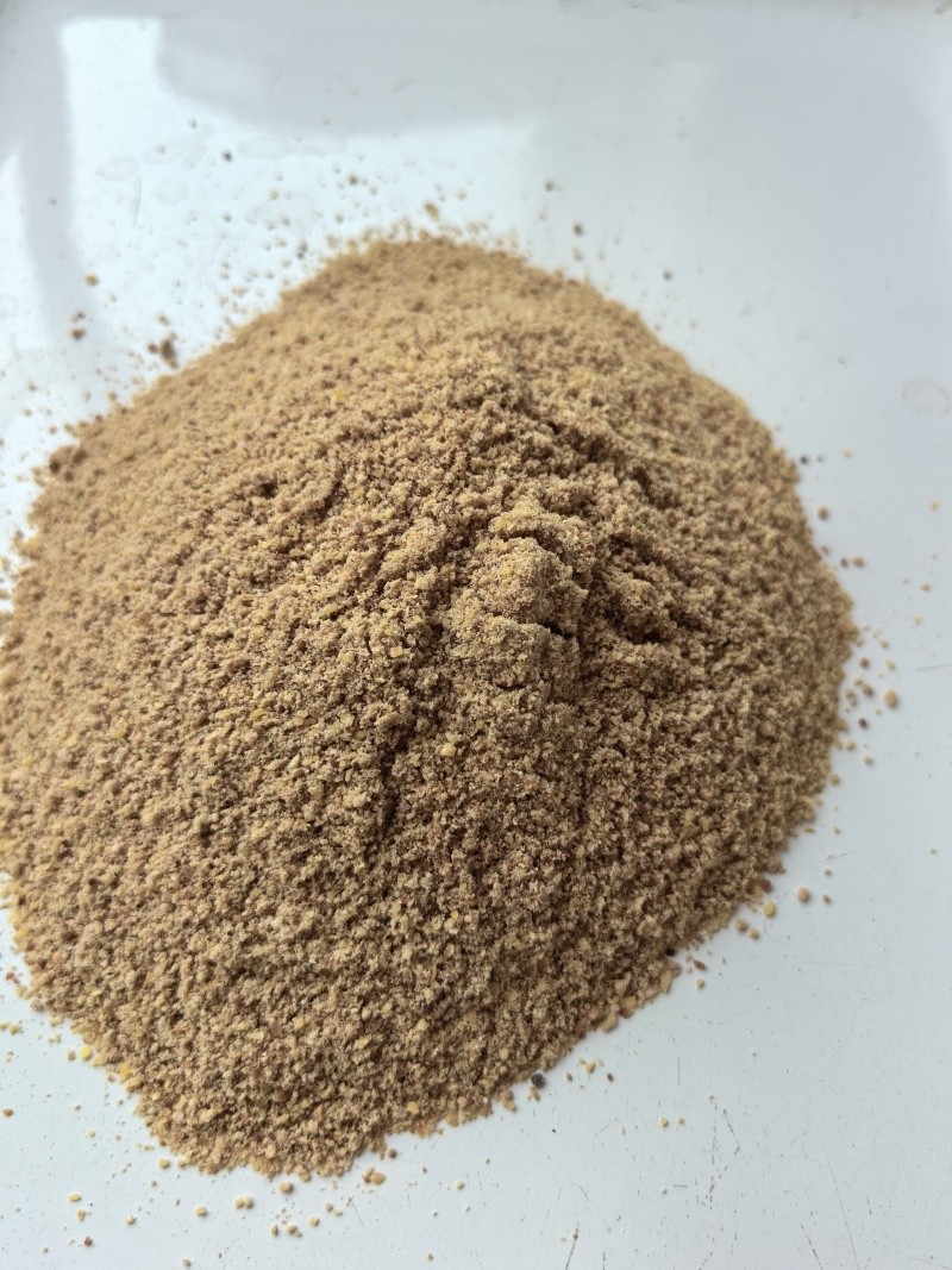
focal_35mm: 27
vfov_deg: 65.3
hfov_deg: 51.3
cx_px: 476
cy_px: 635
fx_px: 990
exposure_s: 1/249
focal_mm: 5.72
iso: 50
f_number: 2
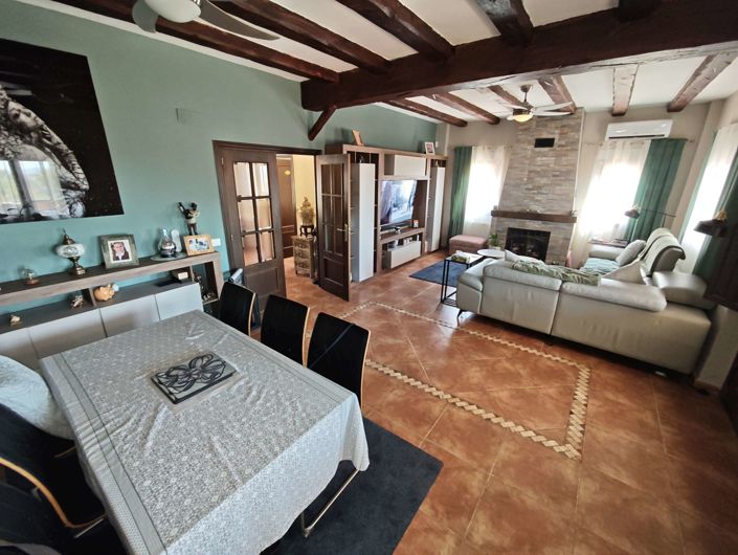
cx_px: 369
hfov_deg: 102.0
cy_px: 278
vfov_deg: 85.8
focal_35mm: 14
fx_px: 299
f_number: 2.2
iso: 500
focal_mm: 2.16
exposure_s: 1/28.4
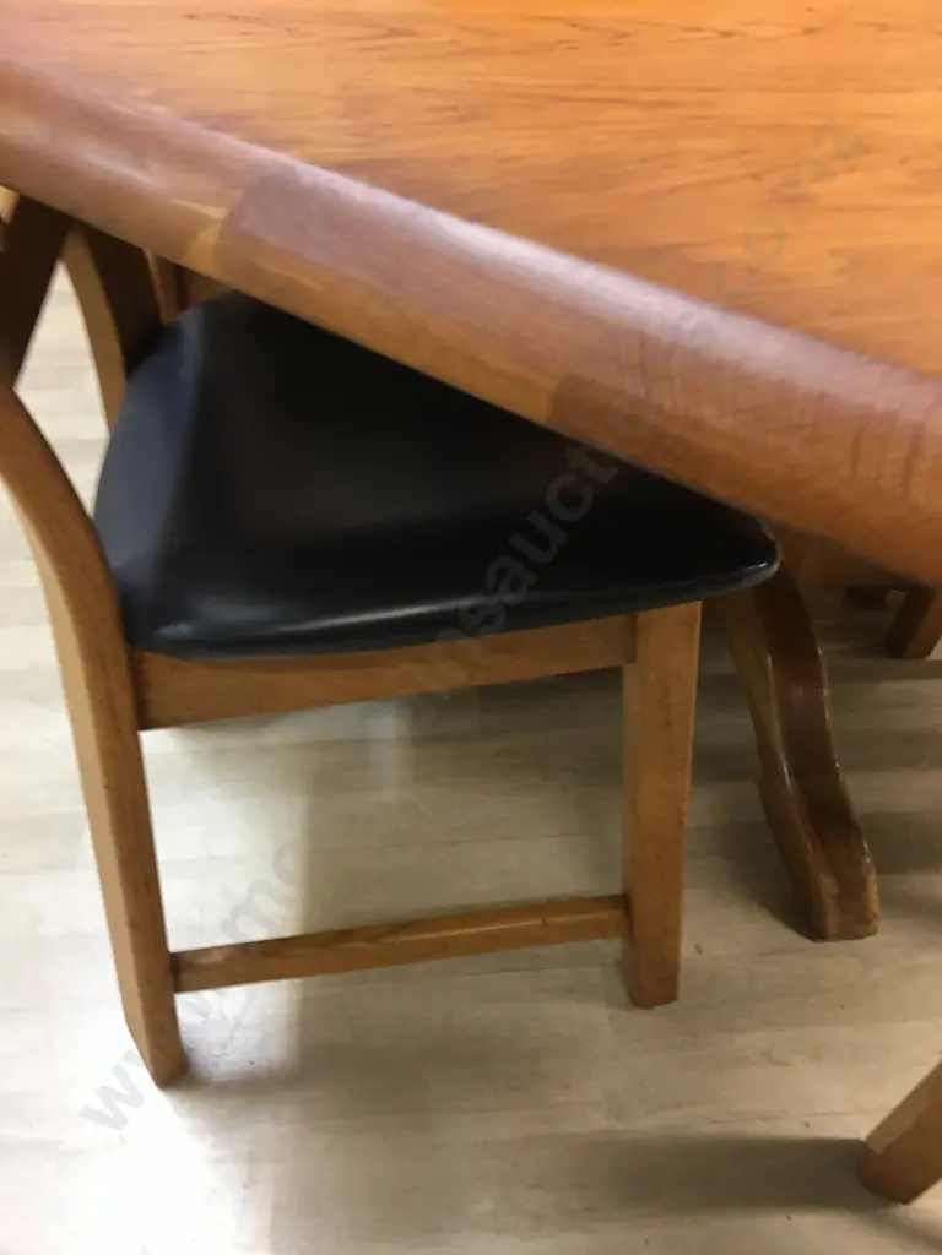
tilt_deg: -43.9
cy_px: 628
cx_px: 471
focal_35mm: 29
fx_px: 1052
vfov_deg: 61.7
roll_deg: -1.6
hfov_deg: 48.2
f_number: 2.2
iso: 100
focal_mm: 4.15
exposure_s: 1/17
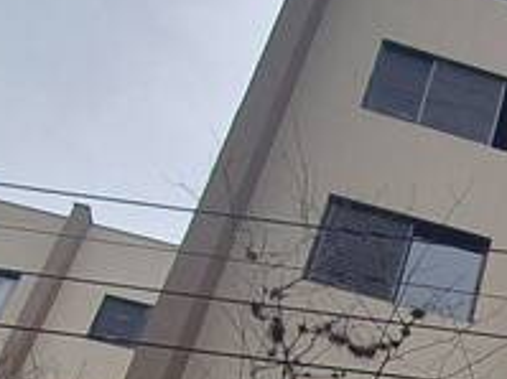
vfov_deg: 13.1
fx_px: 1376
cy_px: 804
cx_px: 983
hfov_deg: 16.5
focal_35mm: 94
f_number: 2.2
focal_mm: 1.8
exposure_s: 1/770
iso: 50
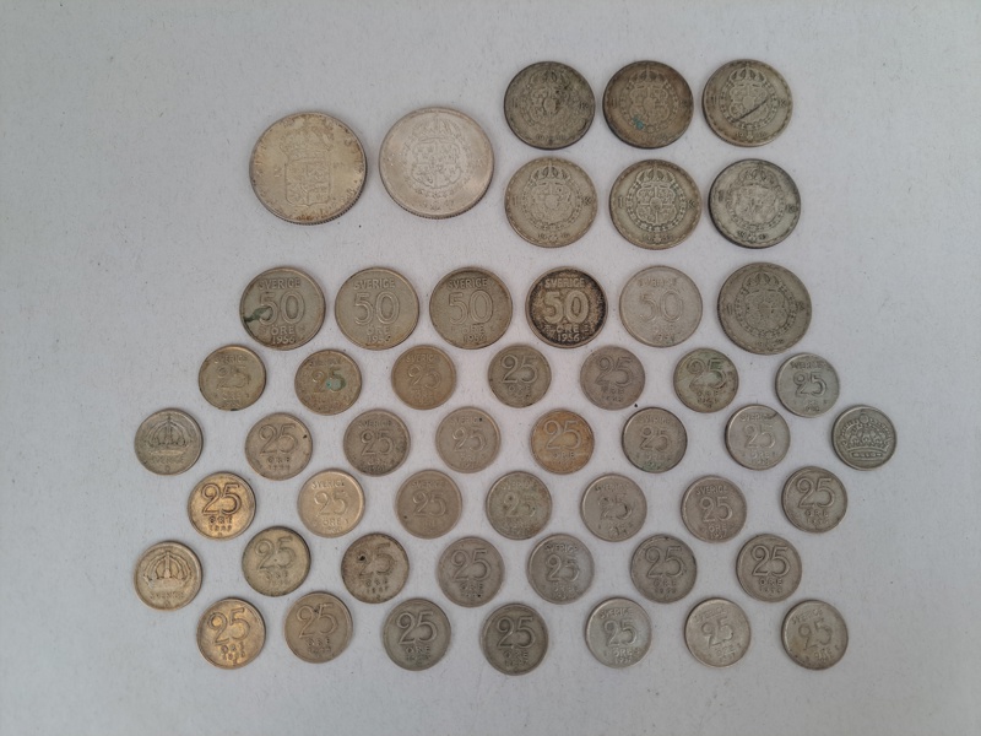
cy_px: 368
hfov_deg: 71.6
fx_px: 680
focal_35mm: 24
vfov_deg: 56.8
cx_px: 490
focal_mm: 5.23
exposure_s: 1/100
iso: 50
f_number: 1.8
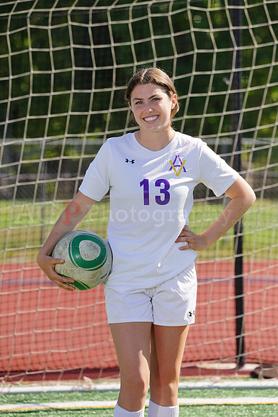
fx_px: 3862
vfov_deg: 6.2
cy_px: 208
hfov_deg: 4.1
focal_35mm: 333
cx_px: 139
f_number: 11
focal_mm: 333
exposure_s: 1/250
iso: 200
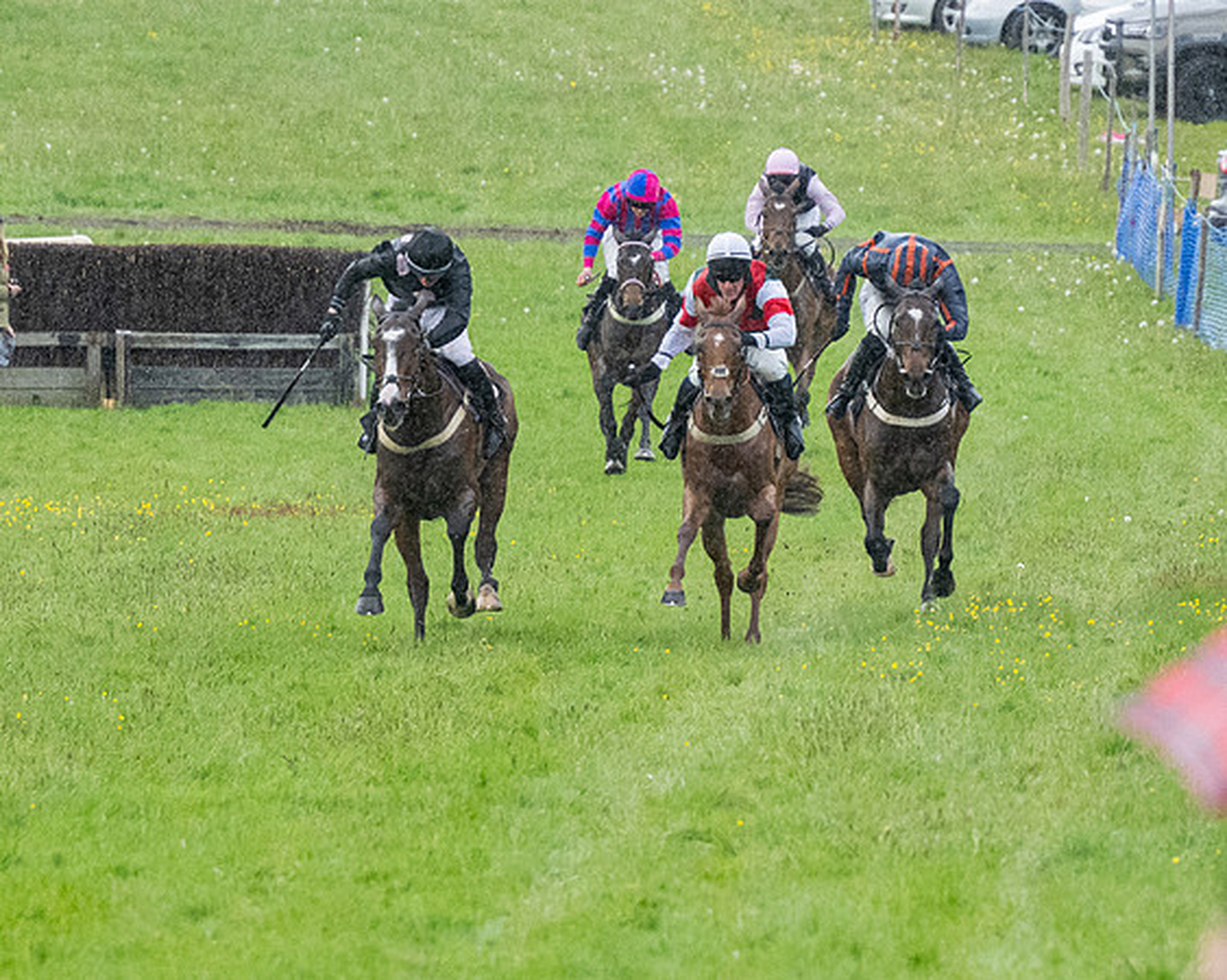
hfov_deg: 3.2
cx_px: 842
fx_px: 22289
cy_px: 574
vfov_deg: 2.5
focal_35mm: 614
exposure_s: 1/1000
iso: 2000
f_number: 4
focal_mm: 210
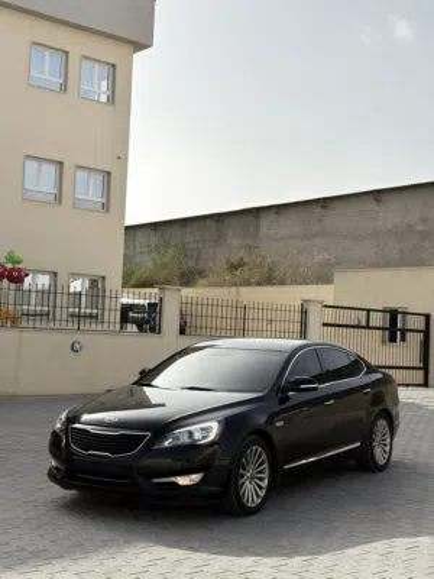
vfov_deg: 36.8
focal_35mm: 52
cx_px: 217
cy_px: 290
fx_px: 869
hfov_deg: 28.0
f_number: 1.6
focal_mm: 5.96
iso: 50
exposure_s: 1/2865
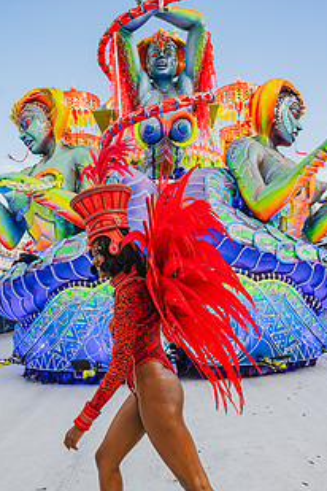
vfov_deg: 47.9
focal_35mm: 40
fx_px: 545
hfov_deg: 33.4
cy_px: 316
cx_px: 156
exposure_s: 1/1250
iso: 640
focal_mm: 27.5
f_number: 5.6
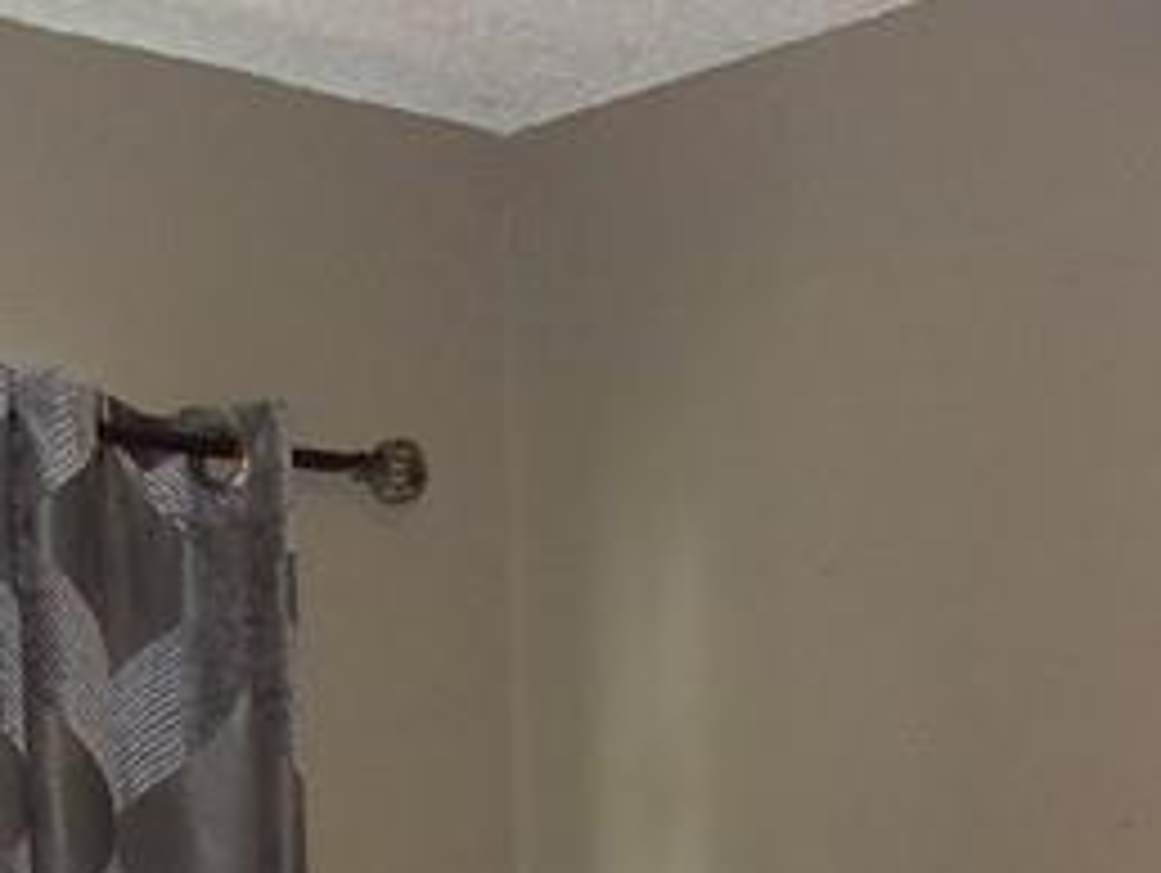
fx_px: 3592
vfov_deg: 12.4
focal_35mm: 107
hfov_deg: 18.4
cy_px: 1692
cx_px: 540
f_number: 3
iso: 200
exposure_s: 1/34
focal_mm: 4.9
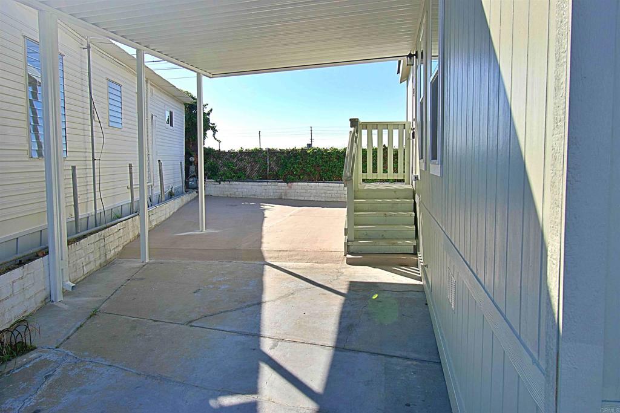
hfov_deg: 61.9
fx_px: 517
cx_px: 310
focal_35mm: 30
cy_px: 206
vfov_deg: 43.6
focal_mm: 20
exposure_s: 1/320
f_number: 9
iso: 100
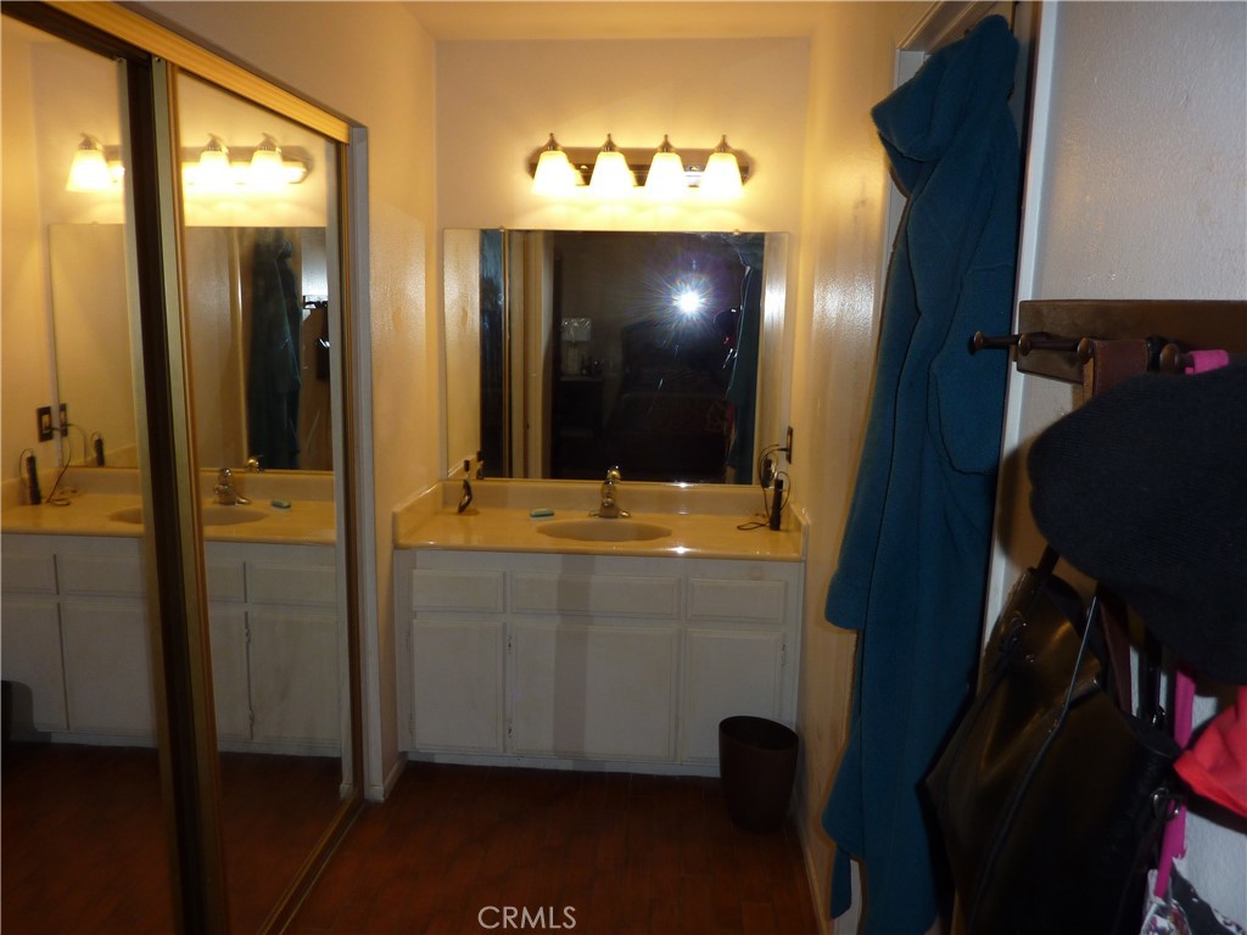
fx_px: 901
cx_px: 624
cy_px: 468
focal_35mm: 25
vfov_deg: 54.9
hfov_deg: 69.4
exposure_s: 1/30
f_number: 3.3
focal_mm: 4.1
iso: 100
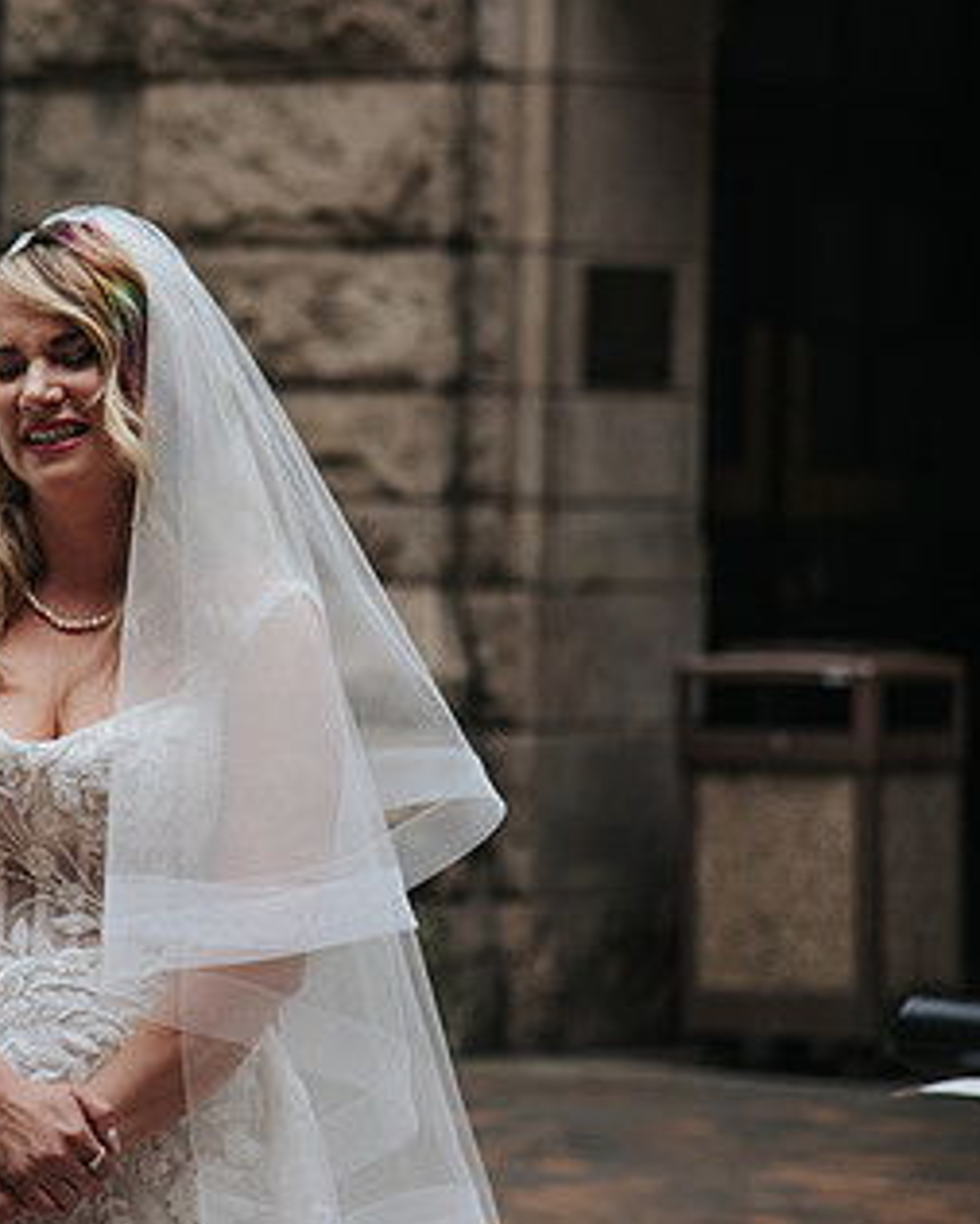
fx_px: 7465
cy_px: 558
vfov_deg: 9.4
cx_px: -27
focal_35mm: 206
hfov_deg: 7.5
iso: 280
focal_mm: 112
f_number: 4
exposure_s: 1/500
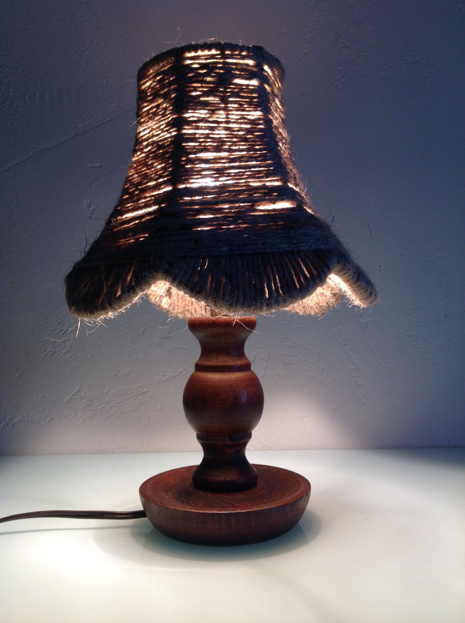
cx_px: 232
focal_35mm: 35
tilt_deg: +1.3
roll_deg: +1.9
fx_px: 629
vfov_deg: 52.7
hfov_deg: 40.6
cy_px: 312
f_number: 2.4
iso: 64
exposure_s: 1/30
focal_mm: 4.28
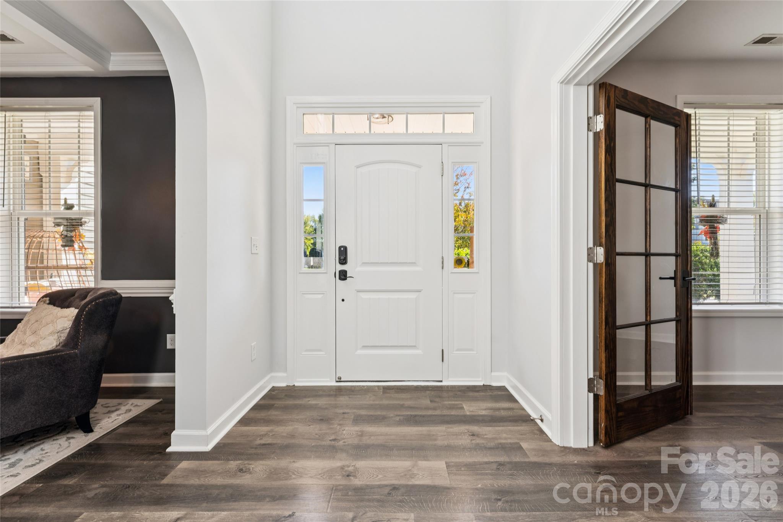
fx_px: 354
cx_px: 392
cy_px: 261
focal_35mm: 16
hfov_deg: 95.7
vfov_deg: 72.7
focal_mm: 16.3
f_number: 13
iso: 100
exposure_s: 1/6
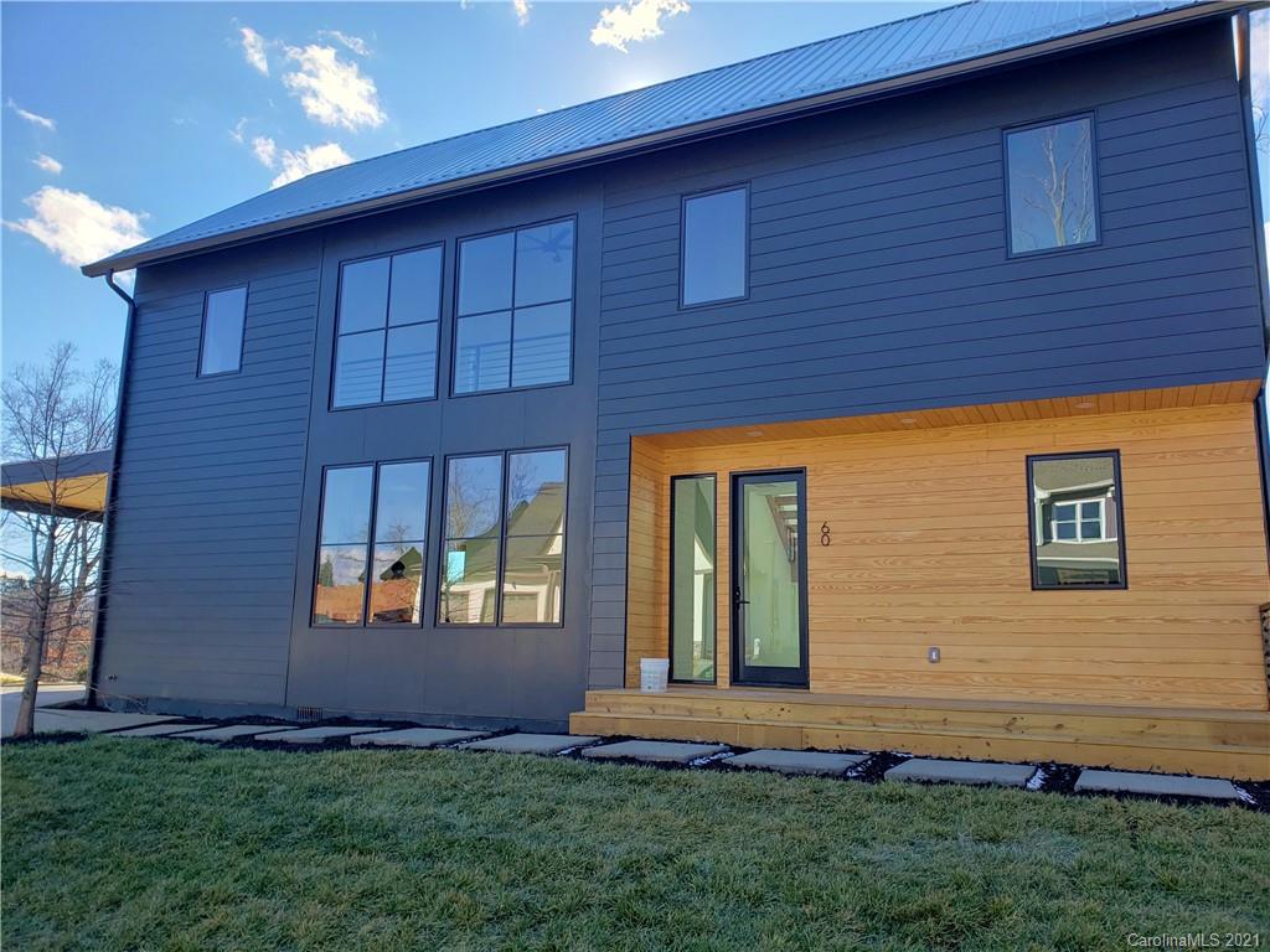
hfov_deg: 67.3
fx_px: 954
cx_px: 635
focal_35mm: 26
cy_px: 476
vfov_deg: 53.1
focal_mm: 4.3
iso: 50
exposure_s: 1/649
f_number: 2.4
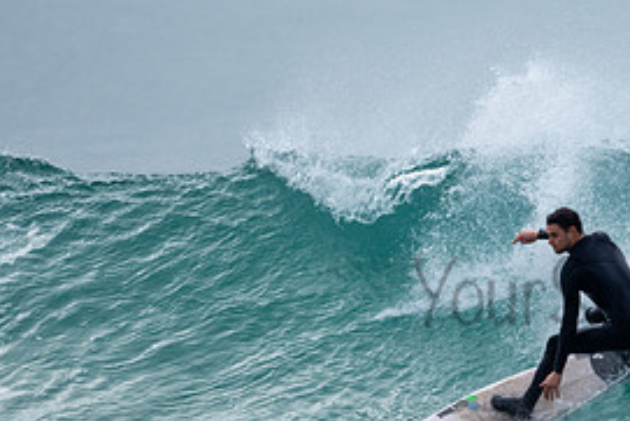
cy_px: 271
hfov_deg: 1.3
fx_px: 28084
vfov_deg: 0.9
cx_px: 653
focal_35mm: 1604
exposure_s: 1/800
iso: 160
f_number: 5.6
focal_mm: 500
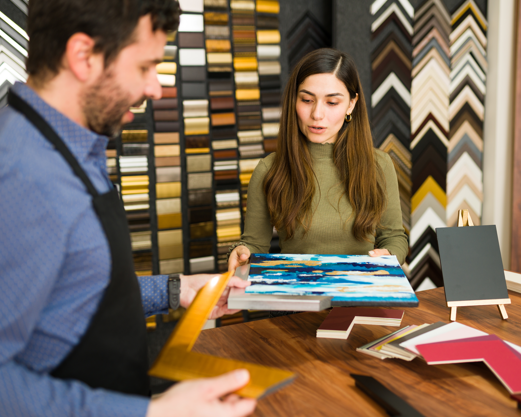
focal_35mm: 40
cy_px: 209
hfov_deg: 45.8
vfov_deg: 37.3
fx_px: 617
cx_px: 265
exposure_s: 1/200
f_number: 1.8
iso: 250
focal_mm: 35
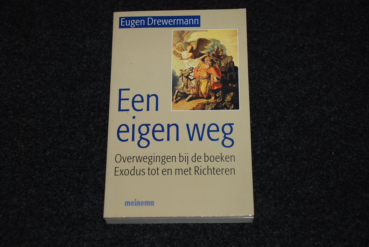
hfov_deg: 30.5
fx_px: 677
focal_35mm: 66
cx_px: 184
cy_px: 124
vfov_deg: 20.7
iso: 200
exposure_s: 1/60
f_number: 4.8
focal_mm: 44
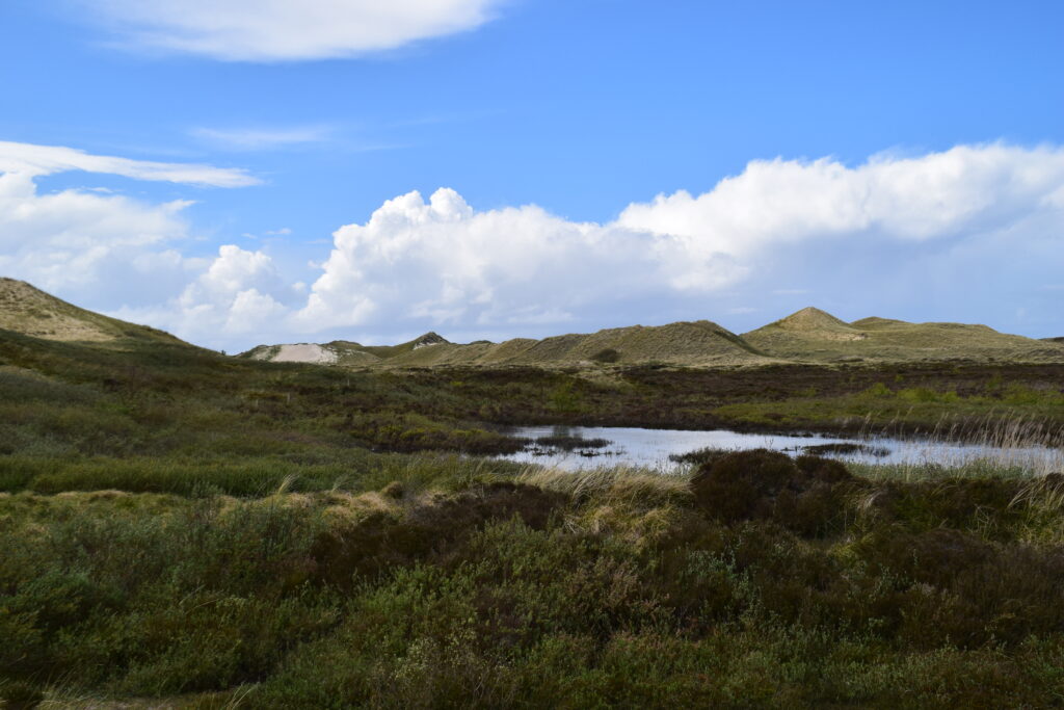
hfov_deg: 51.3
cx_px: 532
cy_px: 355
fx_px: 1108
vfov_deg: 35.5
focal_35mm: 38
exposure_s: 1/500
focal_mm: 25
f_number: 11
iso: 280
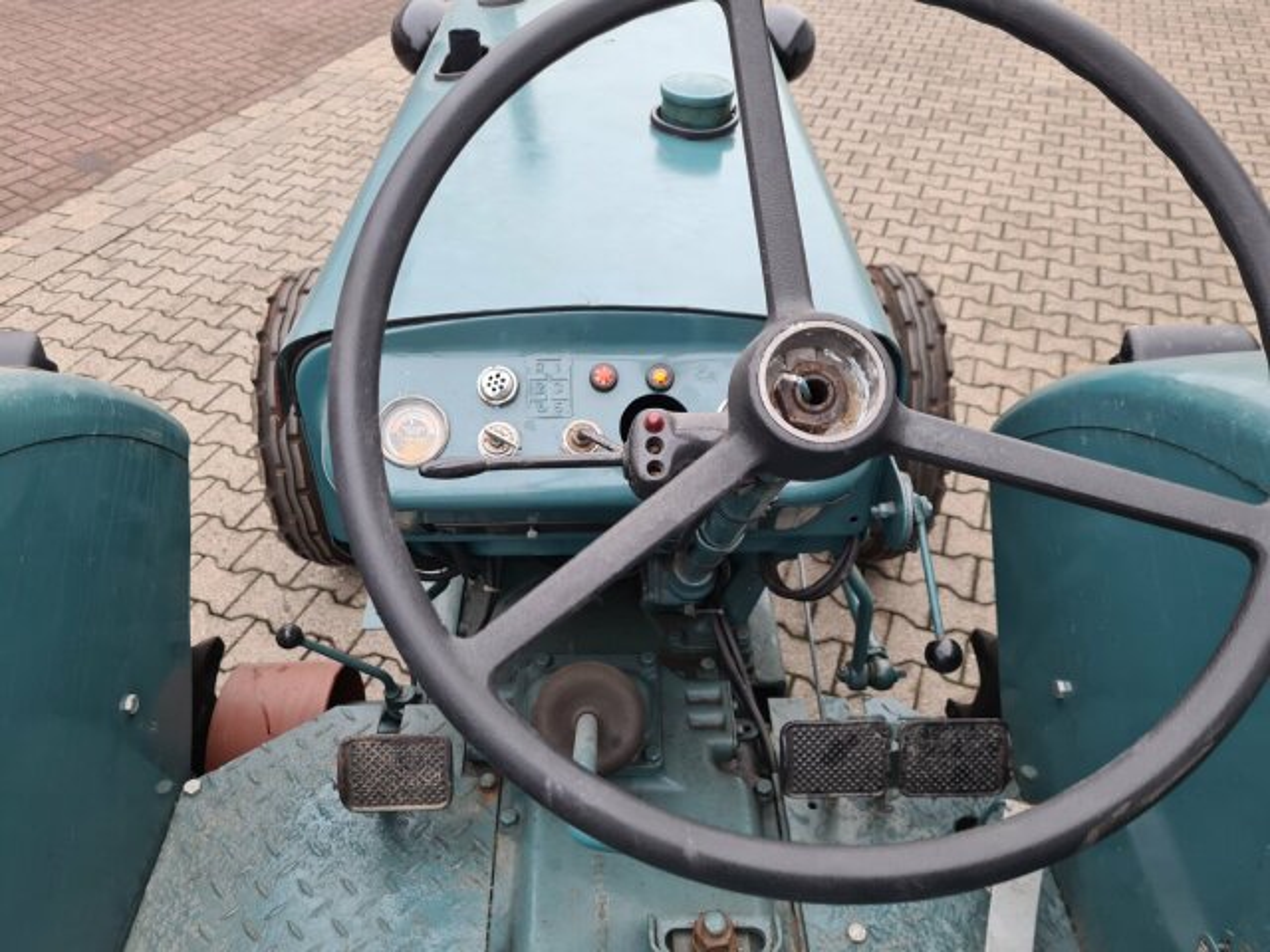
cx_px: 635
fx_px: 954
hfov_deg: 67.3
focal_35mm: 26
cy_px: 476
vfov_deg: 53.1
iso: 64
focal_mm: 5.4
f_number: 1.8
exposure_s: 1/50
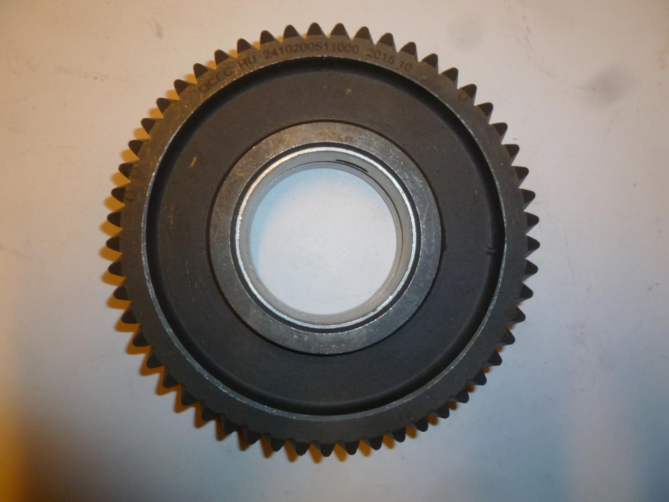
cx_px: 334
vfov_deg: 49.7
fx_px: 541
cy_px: 251
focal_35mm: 28
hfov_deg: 63.4
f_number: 3.3
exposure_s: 1/30
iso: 160
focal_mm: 5
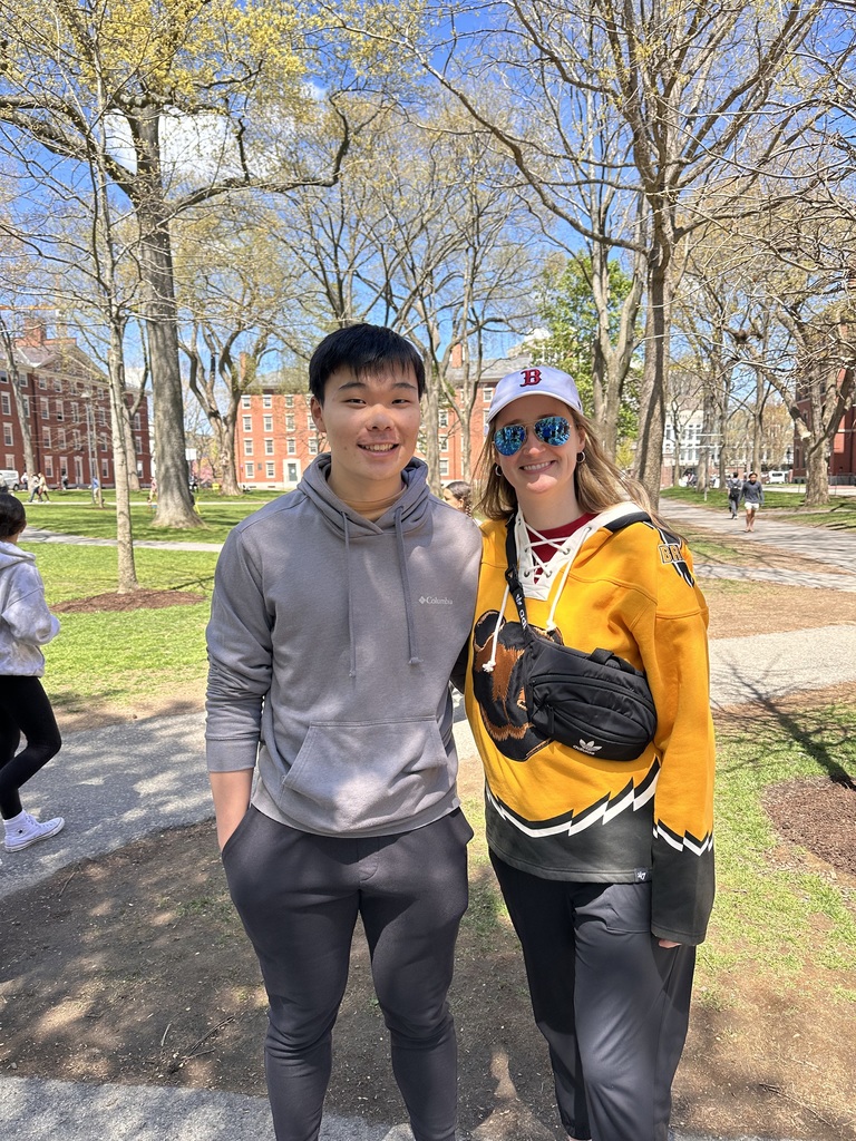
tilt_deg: -7.3
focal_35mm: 24
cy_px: 570
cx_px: 428
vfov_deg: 71.6
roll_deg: -0.1
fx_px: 791
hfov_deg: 56.8
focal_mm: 6.86
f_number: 1.78
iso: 80
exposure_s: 1/1256
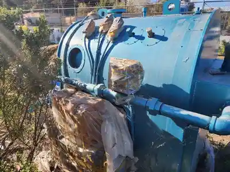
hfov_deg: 73.9
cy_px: 86
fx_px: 153
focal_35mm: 23
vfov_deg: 58.9
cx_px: 115
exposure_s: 1/548
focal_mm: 6.4
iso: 12
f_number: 1.8
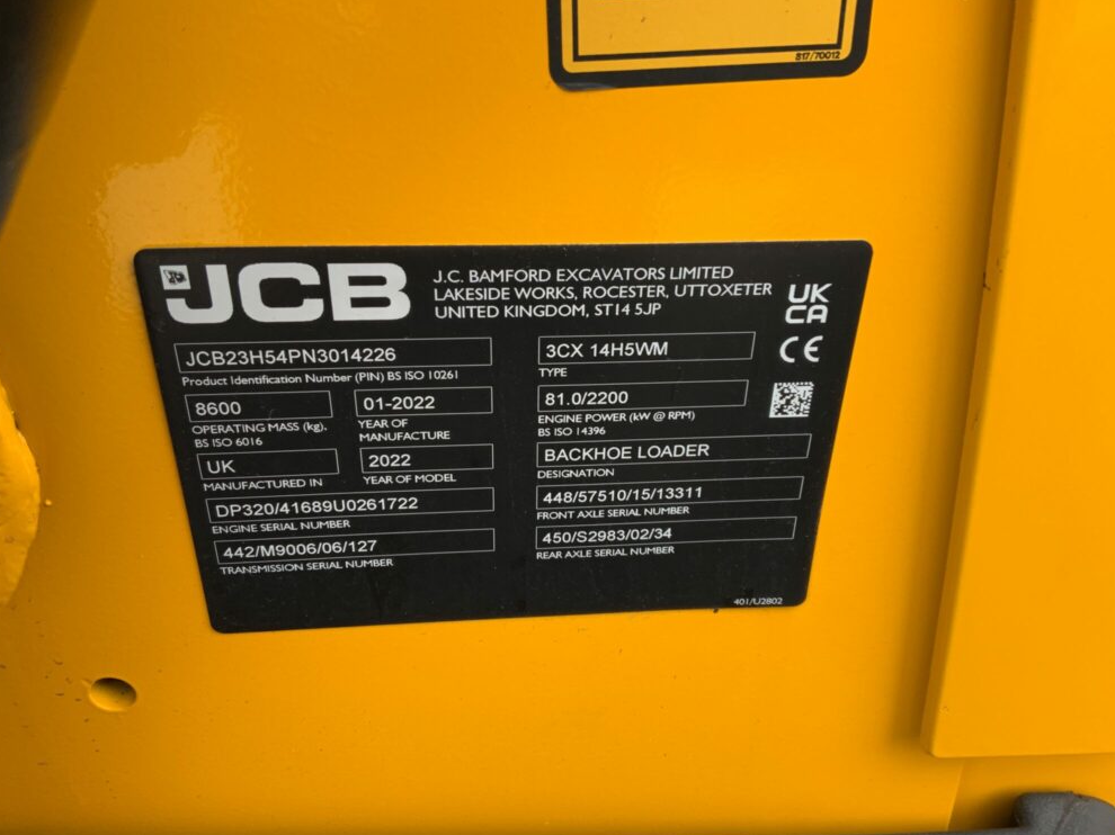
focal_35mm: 30
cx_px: 569
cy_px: 428
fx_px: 966
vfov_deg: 46.8
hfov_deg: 60.0
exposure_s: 1/122
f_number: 1.8
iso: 20
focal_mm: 3
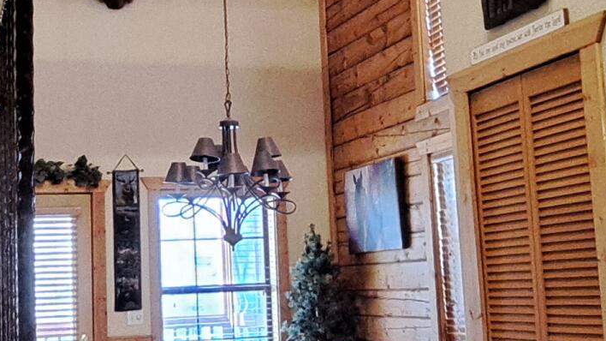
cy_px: 133
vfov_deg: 20.0
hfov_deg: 34.9
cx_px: 279
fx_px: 964
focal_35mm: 60
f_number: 2.2
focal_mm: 1.74
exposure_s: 1/24
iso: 400
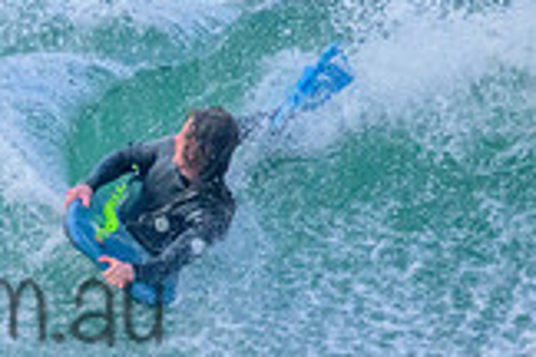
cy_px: 266
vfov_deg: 0.5
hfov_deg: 0.7
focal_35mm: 2864
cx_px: -185
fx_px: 42638
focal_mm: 800
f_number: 11
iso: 4000
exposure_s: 1/1250
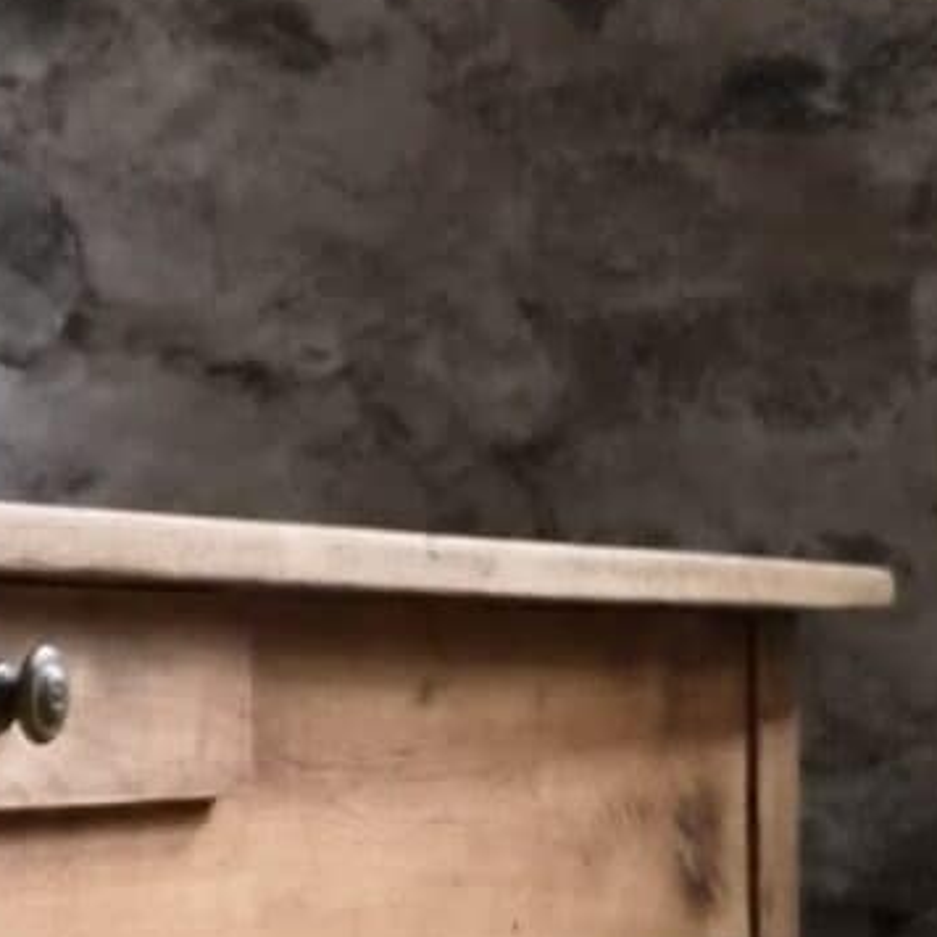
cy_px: 803
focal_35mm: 117
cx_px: -921
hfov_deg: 13.0
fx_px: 3583
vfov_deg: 14.8
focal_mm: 5.4
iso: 2500
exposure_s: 1/100
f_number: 1.8
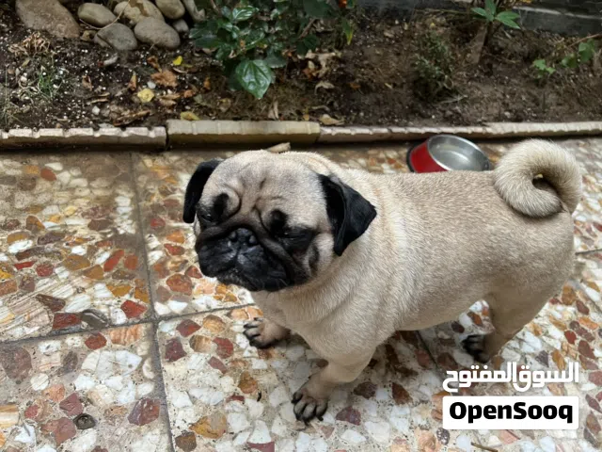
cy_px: 226
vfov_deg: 53.1
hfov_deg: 67.3
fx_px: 452
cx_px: 301
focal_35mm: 26
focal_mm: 5.7
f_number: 1.5
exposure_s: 1/92
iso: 125
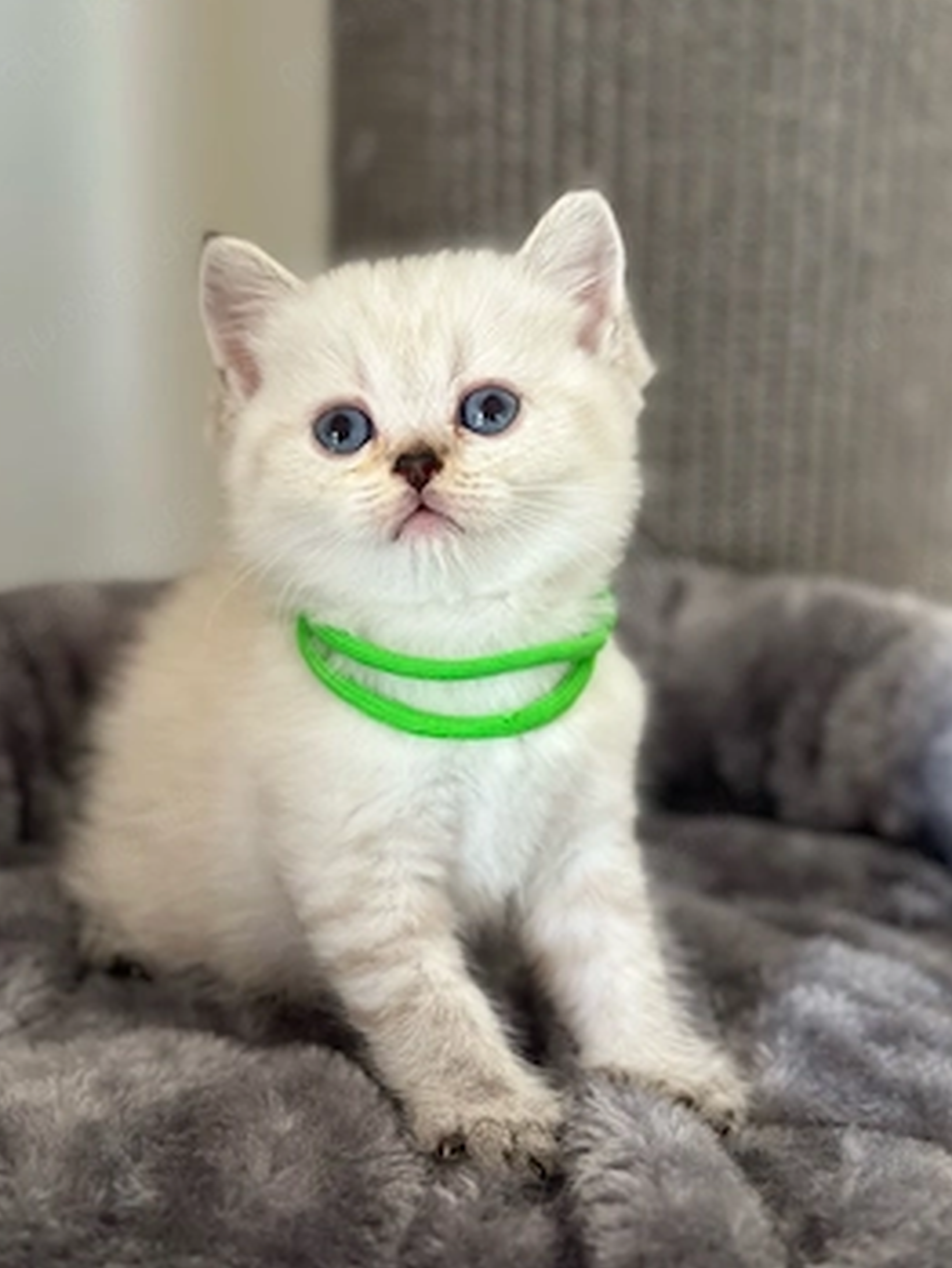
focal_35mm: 55
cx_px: 458
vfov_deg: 34.9
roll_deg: -1.5
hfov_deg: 26.6
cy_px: 614
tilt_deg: -12.6
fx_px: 2016
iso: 160
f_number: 1.78
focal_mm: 6.86
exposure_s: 1/60
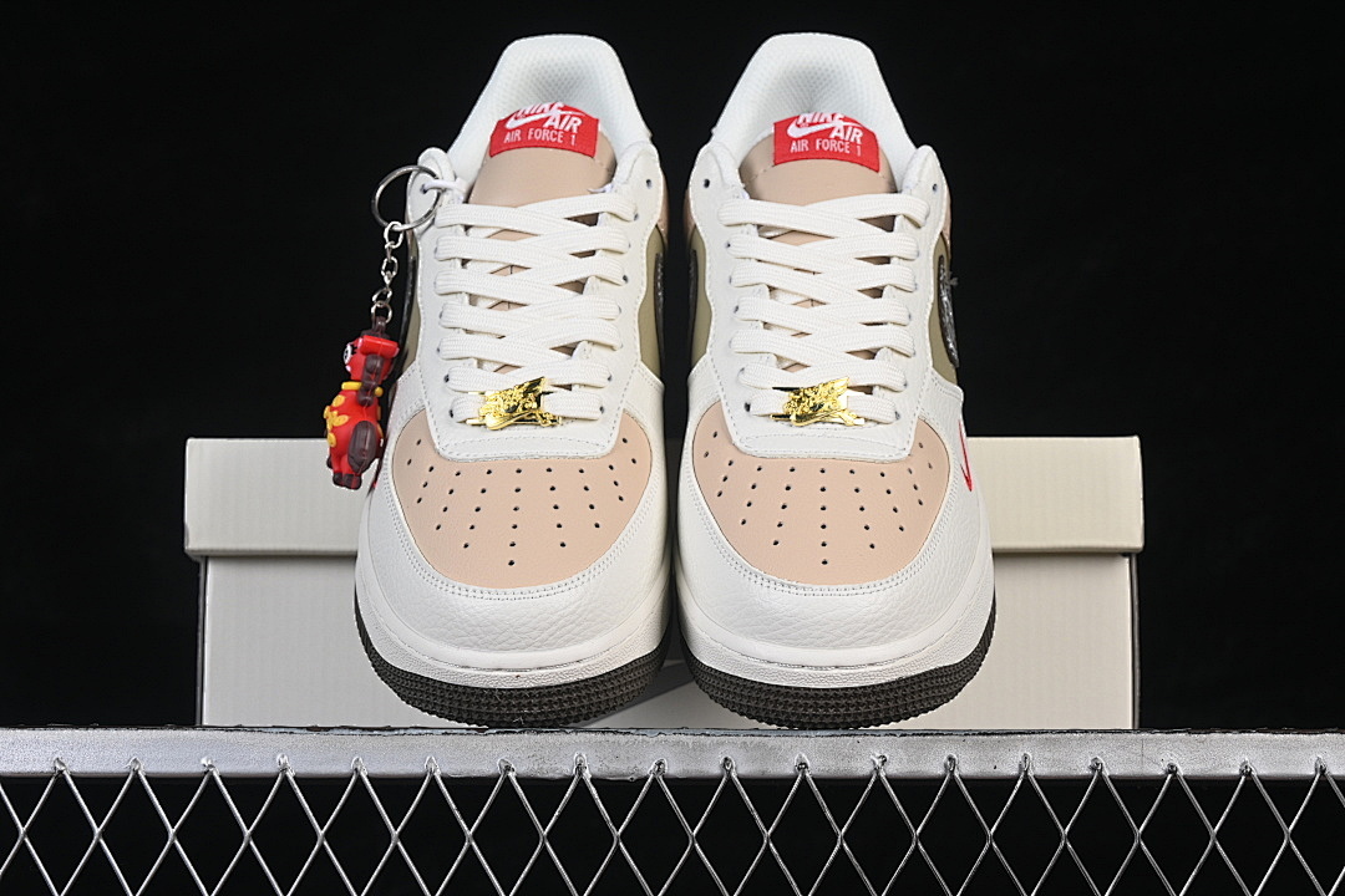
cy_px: 448
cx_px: 672
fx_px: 2802
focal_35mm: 75
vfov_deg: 18.2
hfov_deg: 27.0
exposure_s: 1/80
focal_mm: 50
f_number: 8
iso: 160
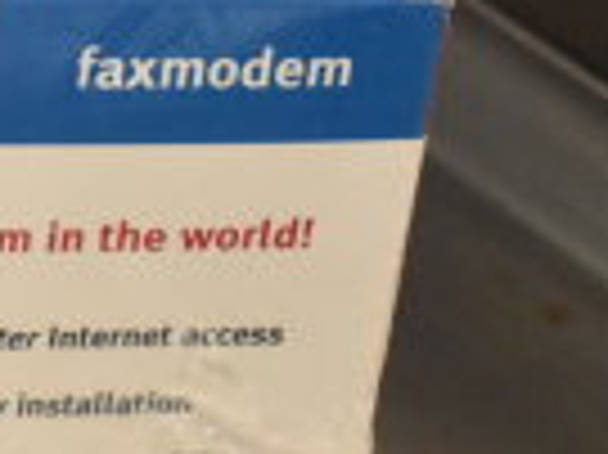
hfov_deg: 7.6
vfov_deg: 6.0
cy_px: 258
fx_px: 4352
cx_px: -725
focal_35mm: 248
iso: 5000
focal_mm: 38
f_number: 4.8
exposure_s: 1/60
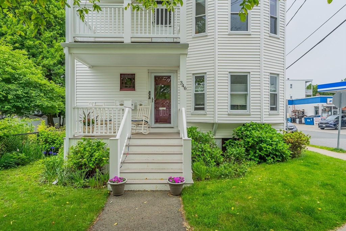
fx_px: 192
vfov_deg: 61.9
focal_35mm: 20
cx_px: 173
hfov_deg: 84.0
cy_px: 116
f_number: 4
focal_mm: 20
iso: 800
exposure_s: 1/8000
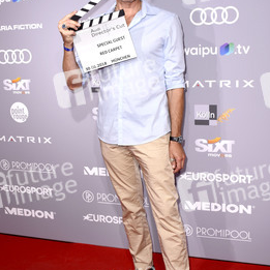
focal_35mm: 43
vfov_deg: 39.2
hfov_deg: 39.2
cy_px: 136
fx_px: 379
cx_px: 137
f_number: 6.3
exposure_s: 1/160
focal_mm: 22
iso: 250
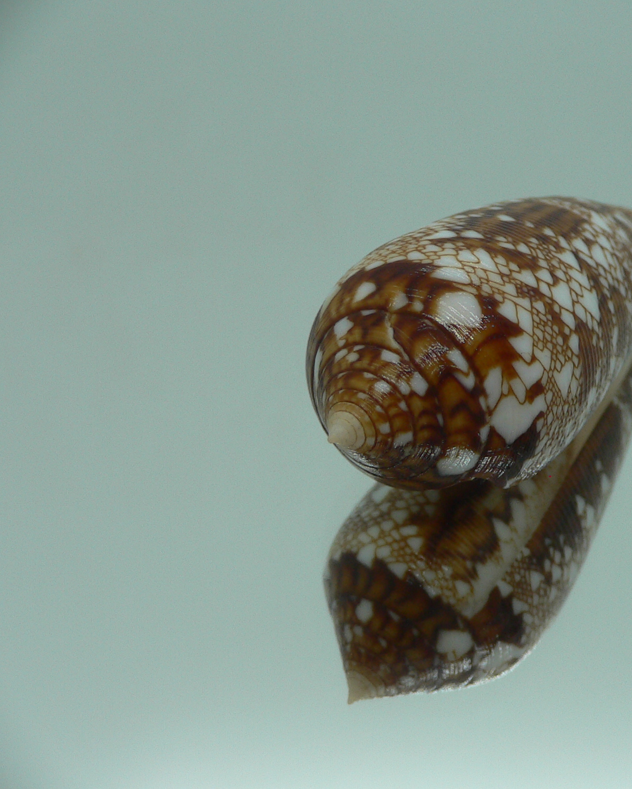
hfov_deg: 32.0
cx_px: 491
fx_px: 1075
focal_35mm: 46
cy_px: 398
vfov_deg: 40.3
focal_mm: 4.6
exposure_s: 1/60
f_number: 2.8
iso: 80
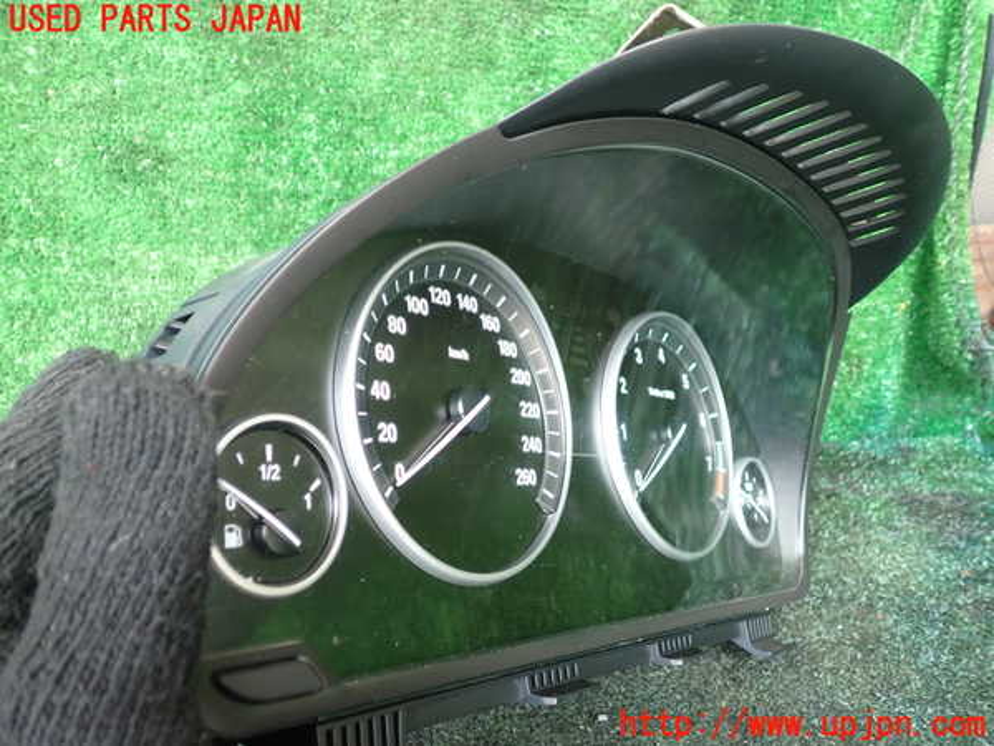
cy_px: 373
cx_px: 497
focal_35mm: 30
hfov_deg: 60.0
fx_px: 861
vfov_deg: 46.8
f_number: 2.3
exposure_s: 1/40
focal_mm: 5.4
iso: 200
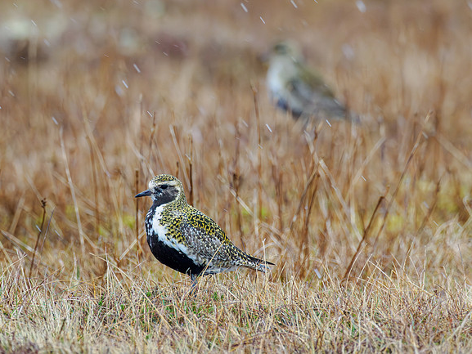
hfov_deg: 2.3
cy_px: 177
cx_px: 236
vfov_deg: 1.8
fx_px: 11524
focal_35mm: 845
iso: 5000
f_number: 5.6
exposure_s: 1/800
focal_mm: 420
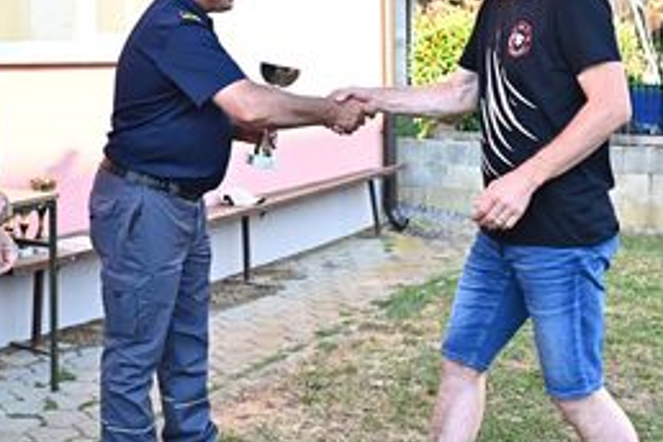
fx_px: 1123
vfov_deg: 22.1
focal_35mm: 61
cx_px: 177
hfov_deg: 32.4
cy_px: 128
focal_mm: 35
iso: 1600
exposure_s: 1/2500
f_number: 4
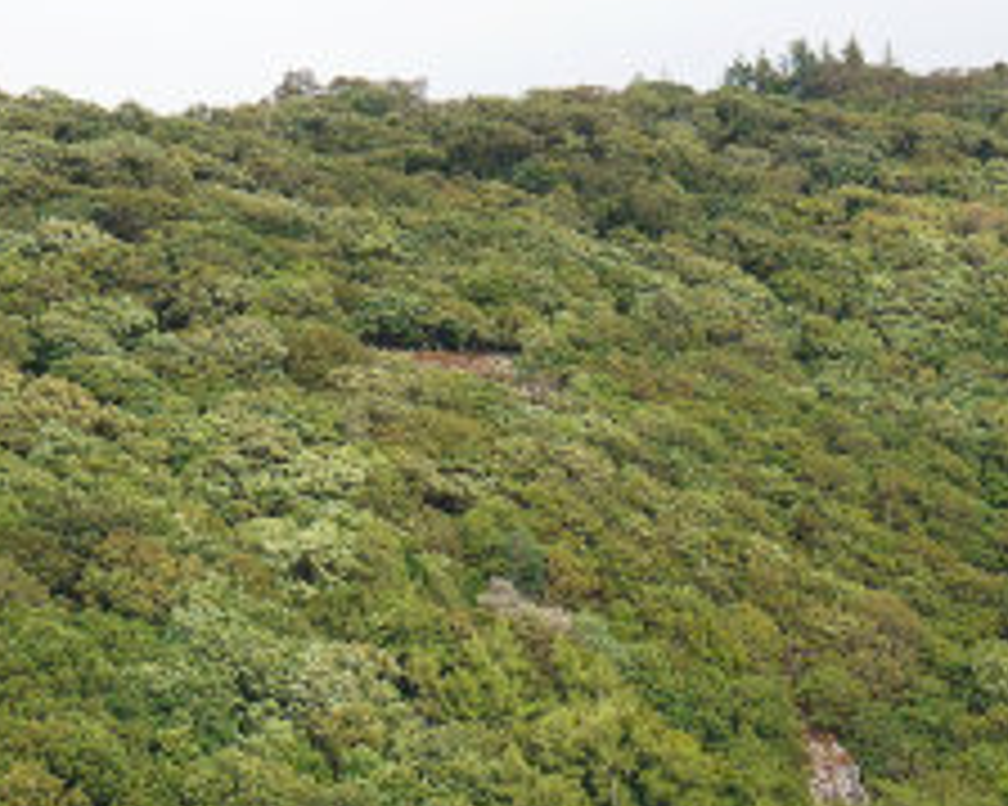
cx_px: 729
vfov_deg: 6.9
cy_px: 1069
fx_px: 6590
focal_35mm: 221
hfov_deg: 8.7
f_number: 8
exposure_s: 1/80
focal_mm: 44
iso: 100
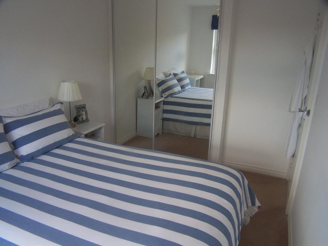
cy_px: 123
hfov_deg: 49.0
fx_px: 360
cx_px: 164
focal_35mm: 38
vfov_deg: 37.7
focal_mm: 6.3
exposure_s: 1/60
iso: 100
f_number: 2.8
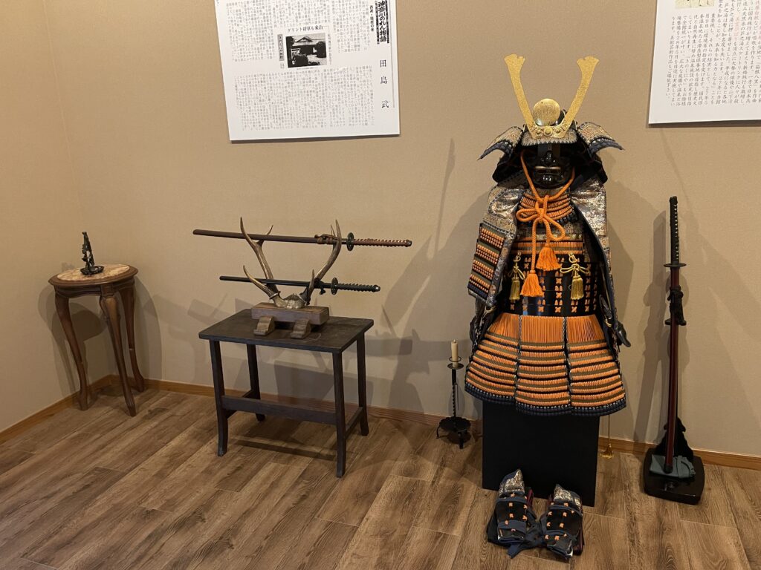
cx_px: 380
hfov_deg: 67.3
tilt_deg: -16.4
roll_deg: +2.3
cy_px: 285
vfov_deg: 53.1
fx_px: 572
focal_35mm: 26
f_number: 1.6
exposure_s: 1/50
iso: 500
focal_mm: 5.1
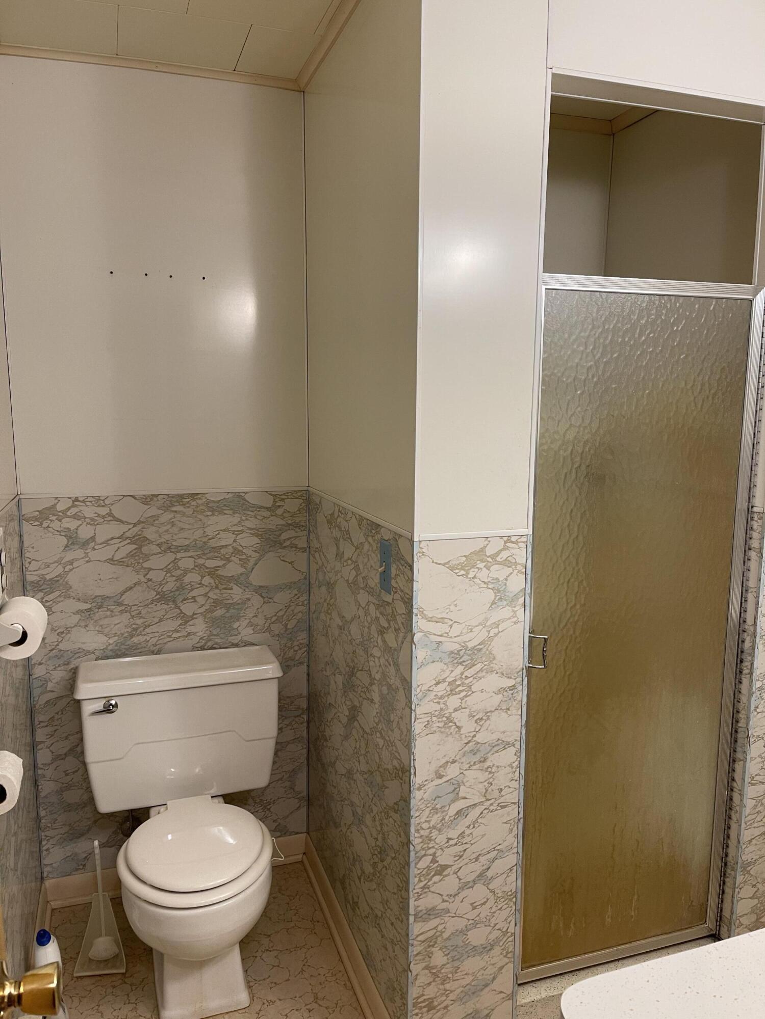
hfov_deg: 53.1
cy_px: 510
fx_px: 766
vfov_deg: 67.3
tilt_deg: -8.2
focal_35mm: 26
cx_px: 382
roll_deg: -0.5
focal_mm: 5.1
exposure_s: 1/60
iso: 80
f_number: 1.6
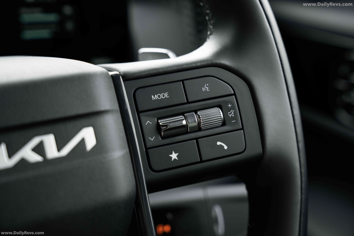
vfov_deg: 23.4
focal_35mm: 58
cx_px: 177
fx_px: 570
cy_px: 118
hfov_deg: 34.5
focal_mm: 58
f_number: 4
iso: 800
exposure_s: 1/320
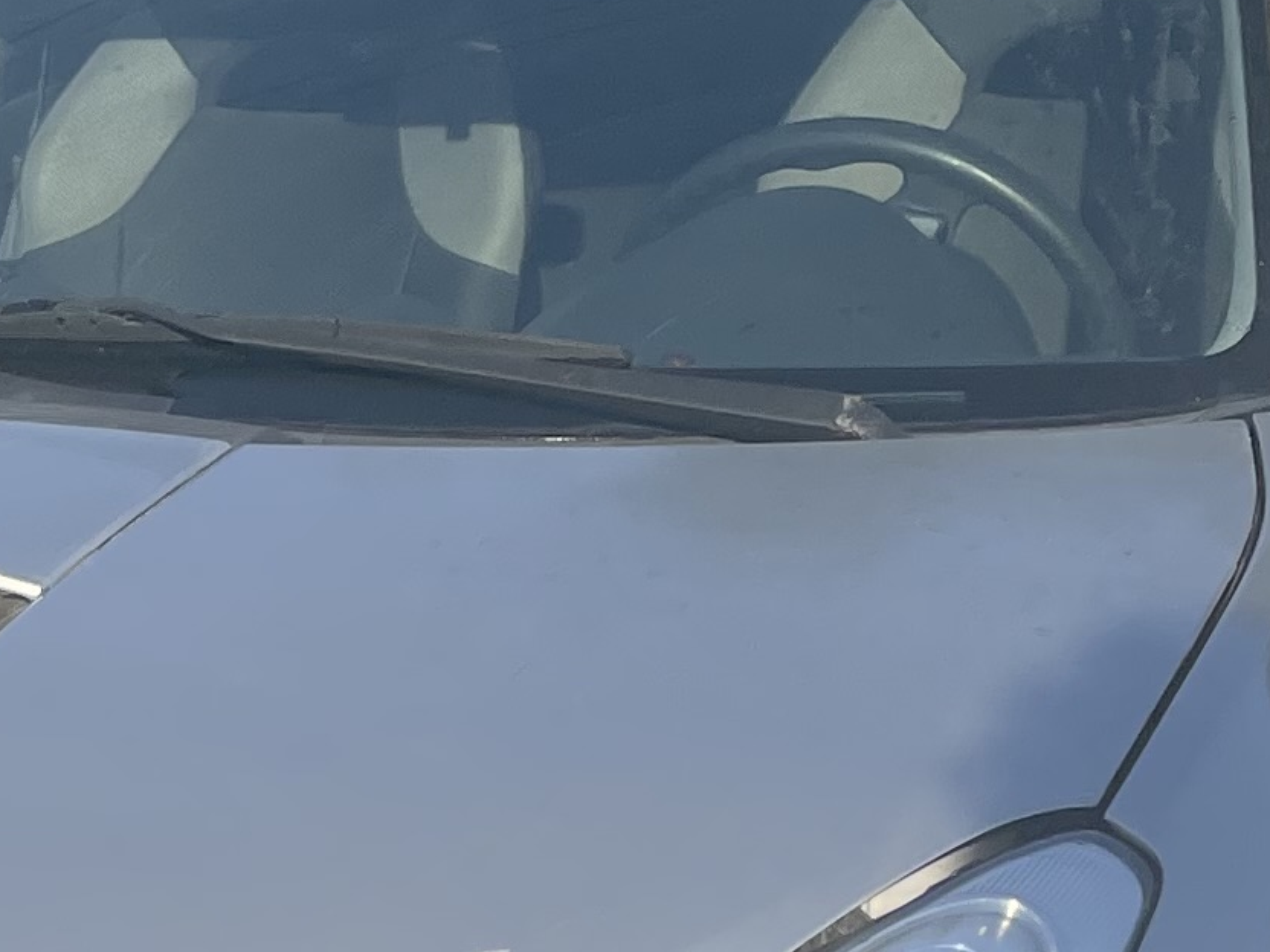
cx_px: -579
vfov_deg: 11.5
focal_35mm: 126
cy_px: 1112
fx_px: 4623
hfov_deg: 14.7
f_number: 1.6
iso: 32
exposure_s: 1/1916
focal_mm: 4.2
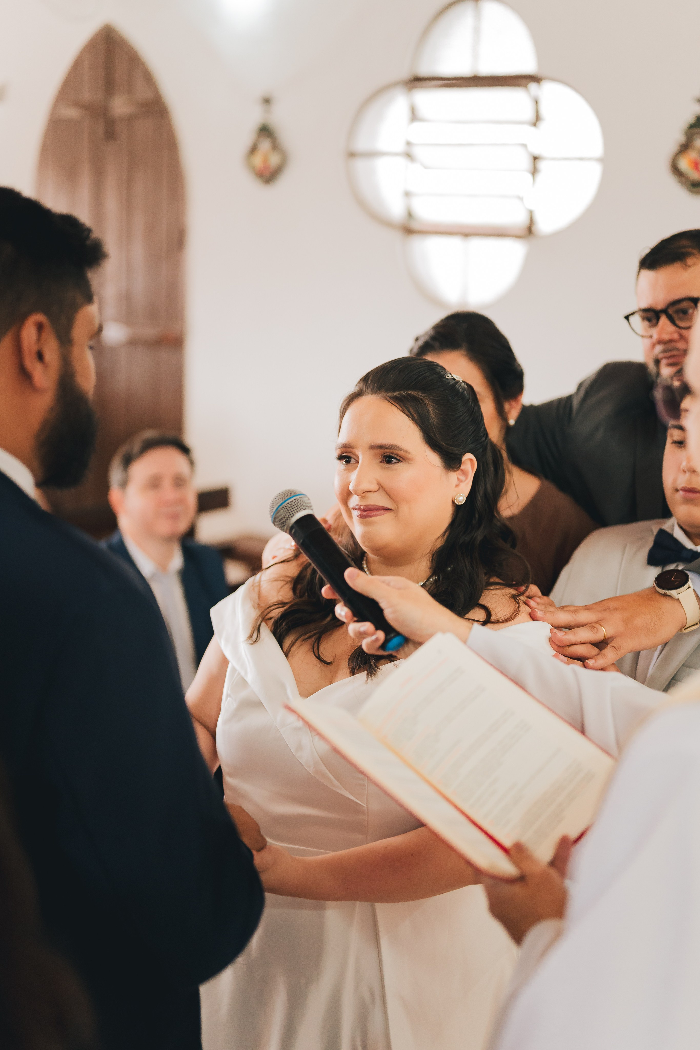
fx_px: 1458
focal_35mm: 50
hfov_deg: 27.0
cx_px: 350
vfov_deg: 39.6
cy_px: 525
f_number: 1.8
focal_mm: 50
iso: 2500
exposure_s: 1/320
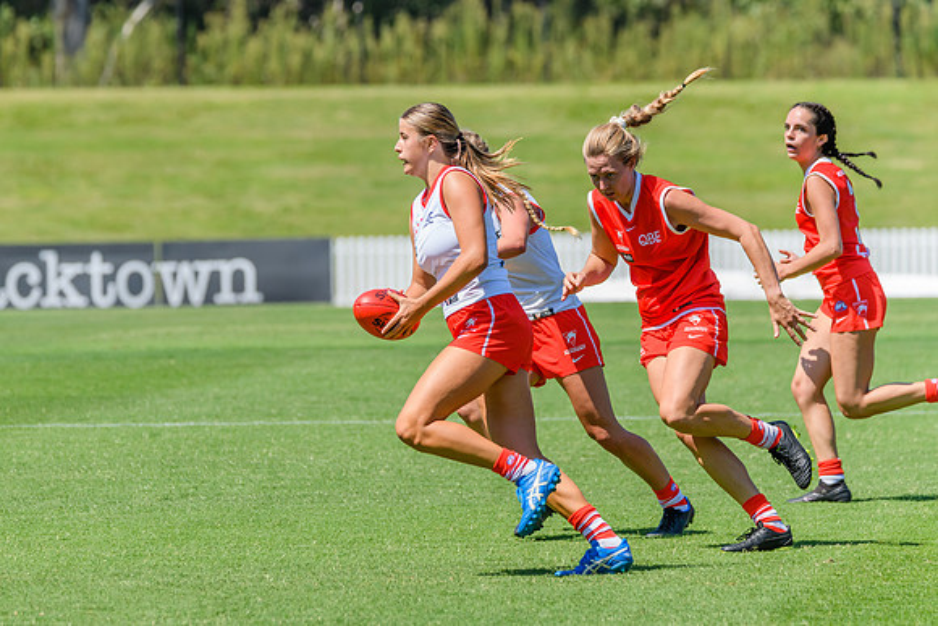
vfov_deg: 3.4
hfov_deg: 5.1
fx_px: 10594
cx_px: 393
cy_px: 321
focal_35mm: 407
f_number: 8
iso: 800
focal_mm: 350
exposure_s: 1/2000
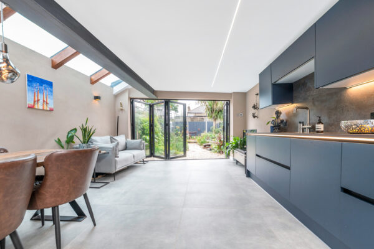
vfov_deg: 81.2
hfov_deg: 104.3
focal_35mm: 14
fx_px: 145
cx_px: 187
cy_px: 124
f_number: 8
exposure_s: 1/10
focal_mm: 14
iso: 250
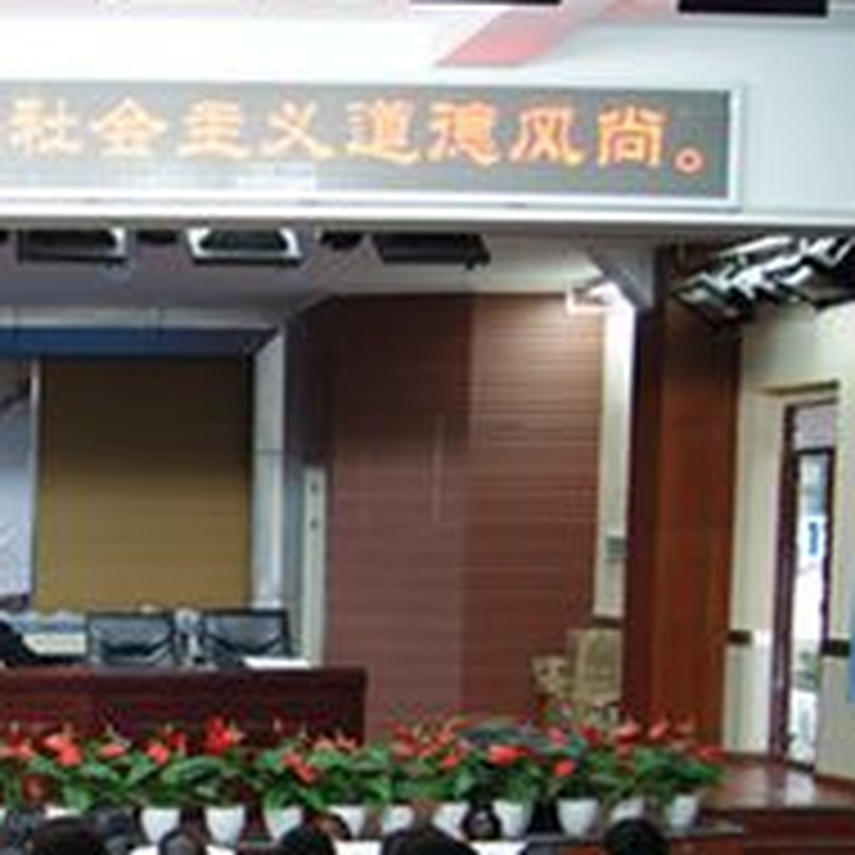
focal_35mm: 74
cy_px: 734
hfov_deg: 21.8
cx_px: -148
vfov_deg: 22.9
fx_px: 2068
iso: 400
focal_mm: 22
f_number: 4
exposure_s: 1/20
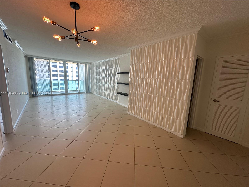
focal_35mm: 14
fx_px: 101
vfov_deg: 85.7
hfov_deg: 102.1
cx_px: 124
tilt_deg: -8.3
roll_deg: -2.1
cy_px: 94
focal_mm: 2.22
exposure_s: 1/120
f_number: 2.2
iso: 64
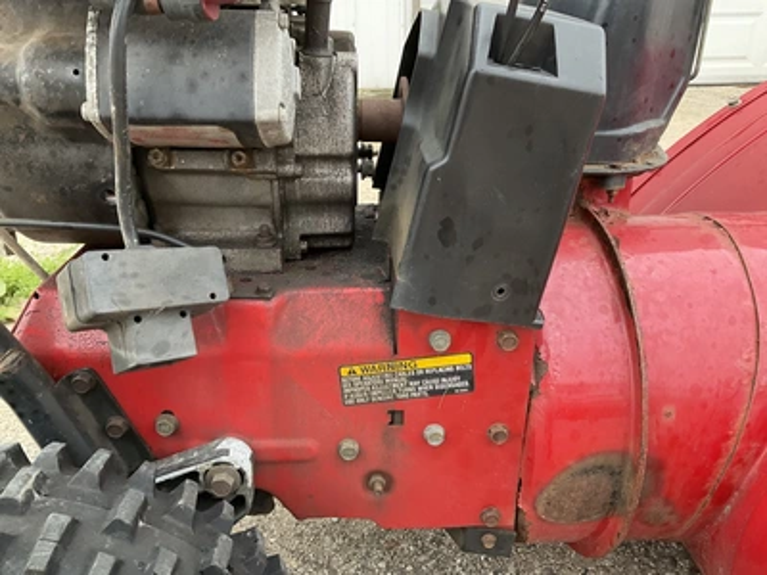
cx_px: 384
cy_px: 288
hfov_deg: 61.7
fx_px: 643
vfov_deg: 48.2
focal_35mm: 29
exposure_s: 1/60
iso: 125
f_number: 1.8
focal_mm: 3
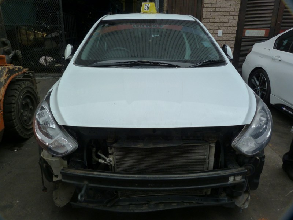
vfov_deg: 54.9
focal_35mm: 25
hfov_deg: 69.4
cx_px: 146
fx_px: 212
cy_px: 110
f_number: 4
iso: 125
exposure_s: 1/160
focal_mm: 4.5
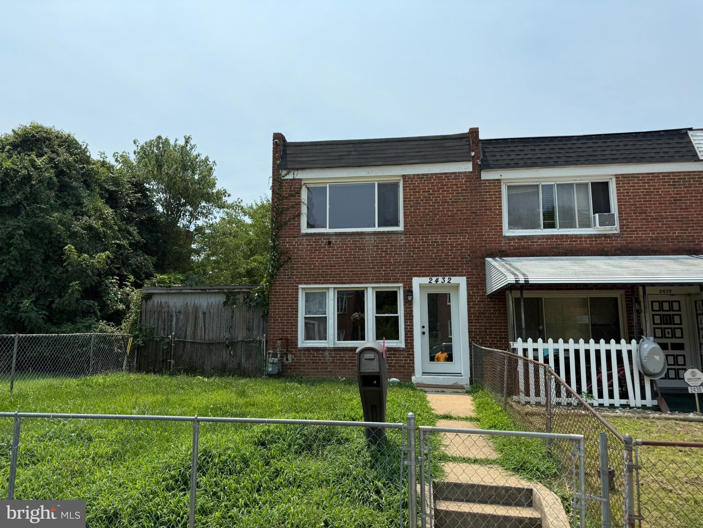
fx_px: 487
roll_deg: -0.7
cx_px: 352
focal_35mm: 24
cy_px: 264
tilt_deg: +9.0
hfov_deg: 71.6
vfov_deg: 56.8
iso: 80
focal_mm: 6.76
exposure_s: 1/6173
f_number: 1.78
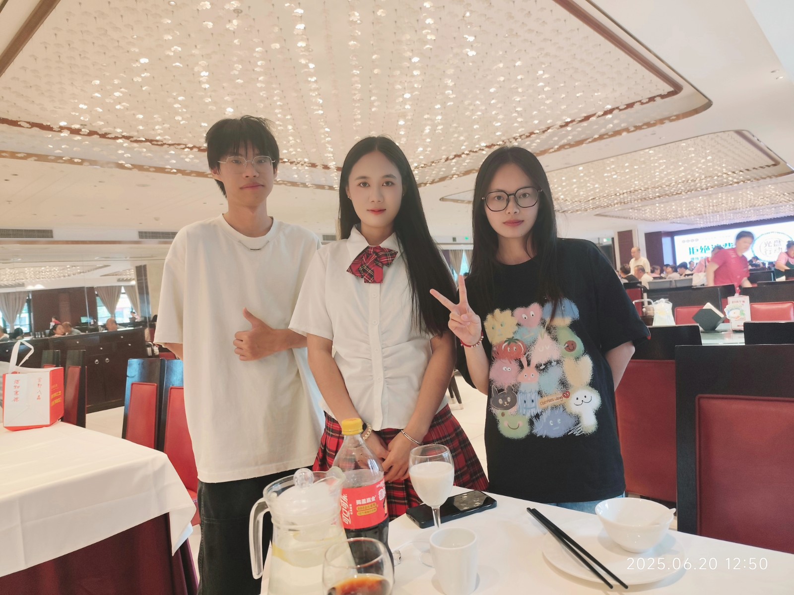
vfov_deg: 58.9
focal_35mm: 23
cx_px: 397
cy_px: 298
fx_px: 528
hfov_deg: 73.9
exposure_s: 1/25
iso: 125
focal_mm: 6.14
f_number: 1.65
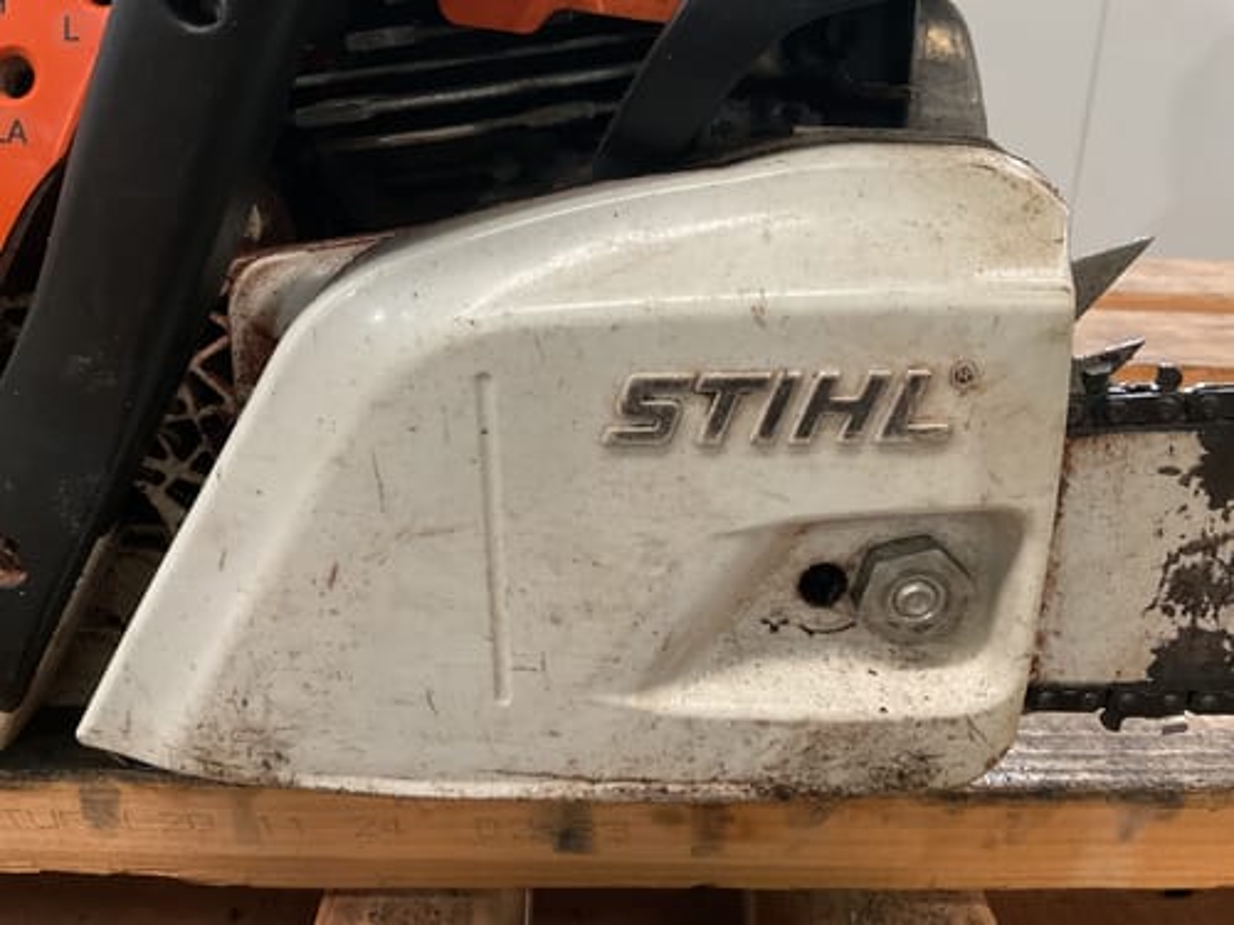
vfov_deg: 48.2
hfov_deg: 61.7
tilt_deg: -24.3
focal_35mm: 29
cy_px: 462
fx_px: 1034
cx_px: 617
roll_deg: -1.8
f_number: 1.8
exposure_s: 1/40
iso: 250
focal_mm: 3
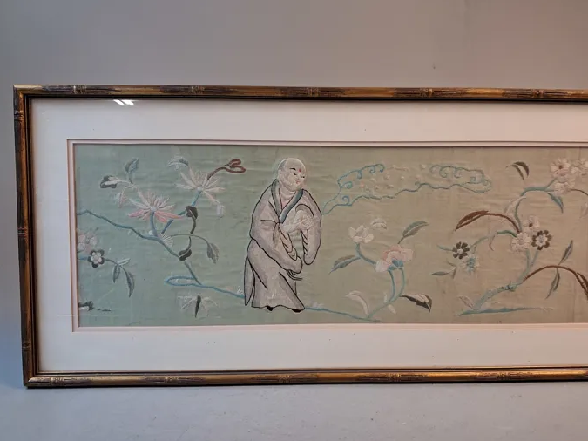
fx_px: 543
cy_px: 234
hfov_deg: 56.6
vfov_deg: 44.1
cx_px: 338
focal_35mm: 32
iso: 250
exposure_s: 1/50
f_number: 1.8
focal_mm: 4
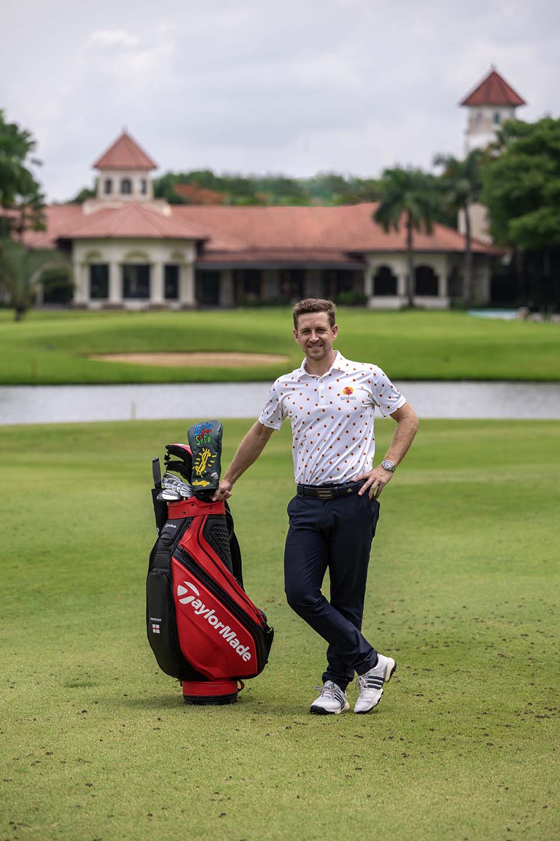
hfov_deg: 11.4
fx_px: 2800
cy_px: 420
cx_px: 280
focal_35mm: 120
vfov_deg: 17.1
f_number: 3.5
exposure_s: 1/1000
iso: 140
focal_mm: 120
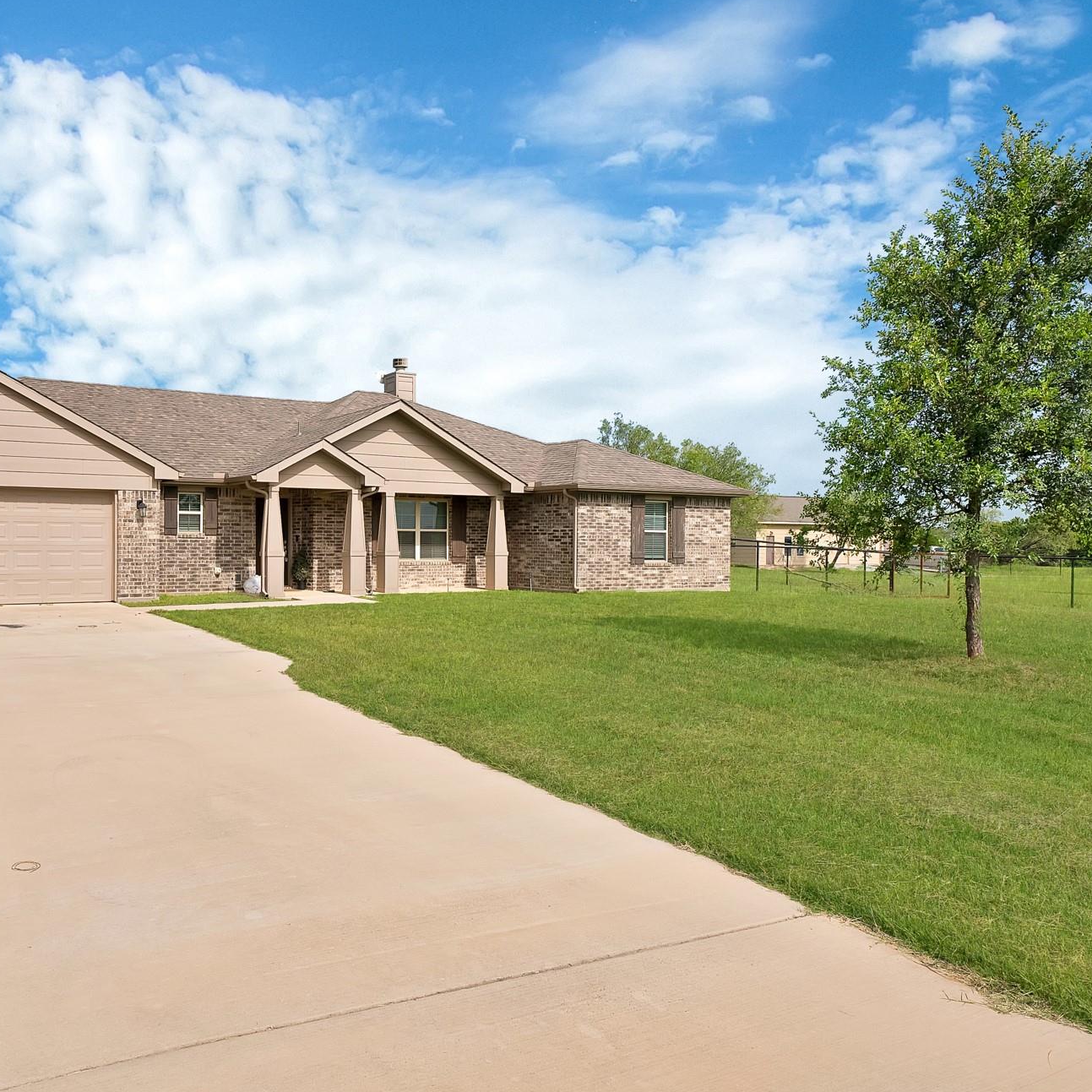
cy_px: 542
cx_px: 324
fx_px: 892
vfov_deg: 62.9
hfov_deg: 60.7
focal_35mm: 25
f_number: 9
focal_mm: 19
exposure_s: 1/1600
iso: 640
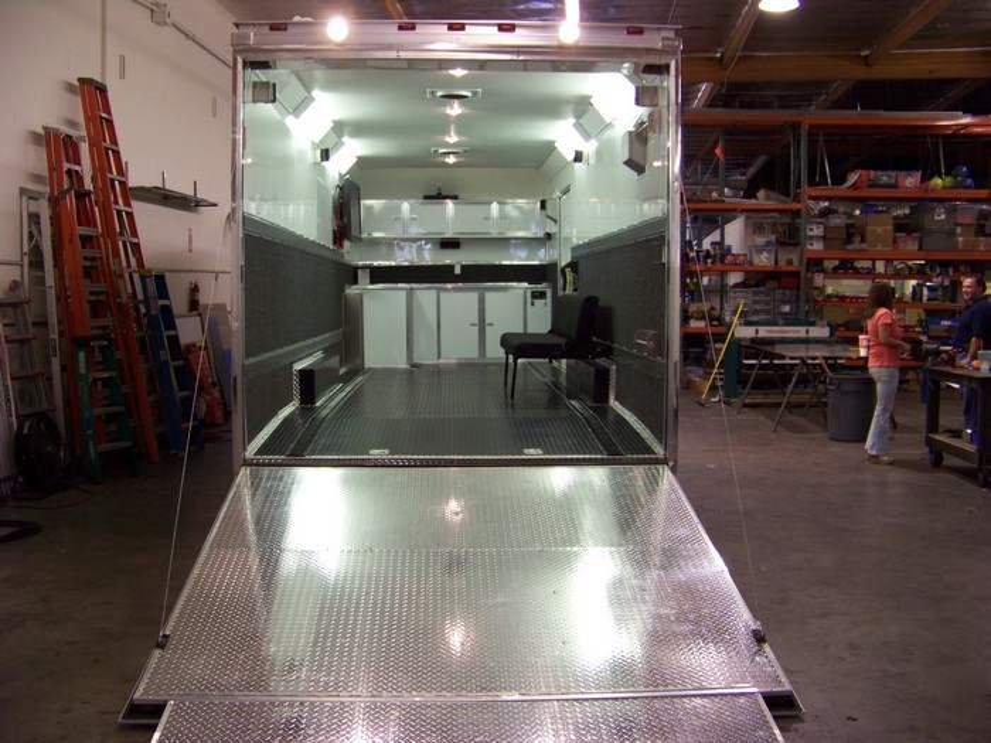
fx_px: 1031
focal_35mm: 36
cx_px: 496
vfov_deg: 39.7
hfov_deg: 51.4
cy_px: 372
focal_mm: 5.85
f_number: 2.8
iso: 157
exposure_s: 1/30
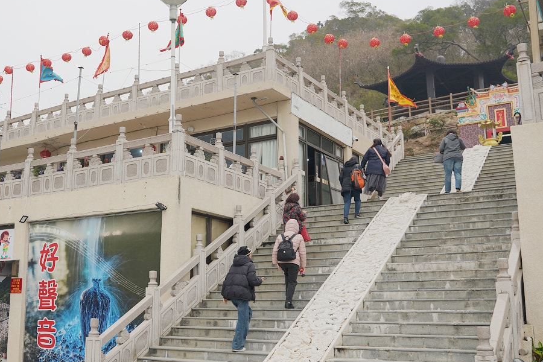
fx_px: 603
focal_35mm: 40
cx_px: 209
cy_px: 194
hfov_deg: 48.1
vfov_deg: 33.4
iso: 100
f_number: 4.5
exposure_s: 1/250
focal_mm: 30
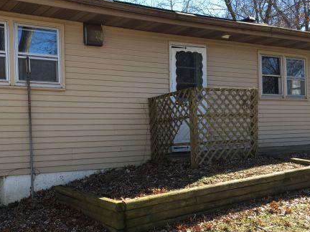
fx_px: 385
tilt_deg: +2.4
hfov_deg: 43.8
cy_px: 140
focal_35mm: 43
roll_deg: -0.7
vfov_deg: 33.5
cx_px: 135
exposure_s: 1/330
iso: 25
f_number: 2.2
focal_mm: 4.15
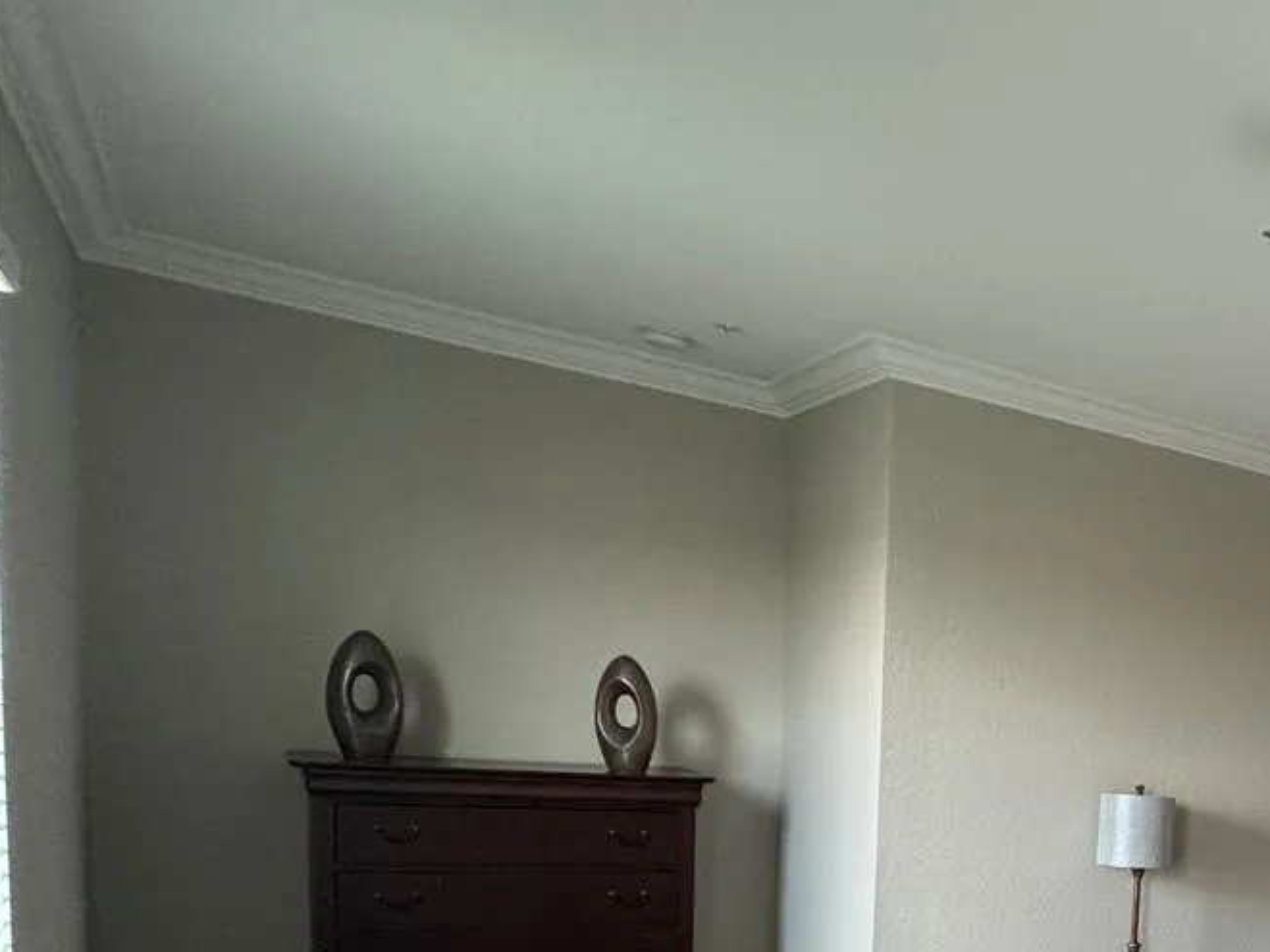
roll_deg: -5.5
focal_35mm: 34
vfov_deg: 38.6
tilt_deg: -4.8
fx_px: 1247
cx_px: 1530
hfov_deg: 39.0
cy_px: 877
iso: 250
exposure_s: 1/120
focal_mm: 2.22
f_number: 2.2
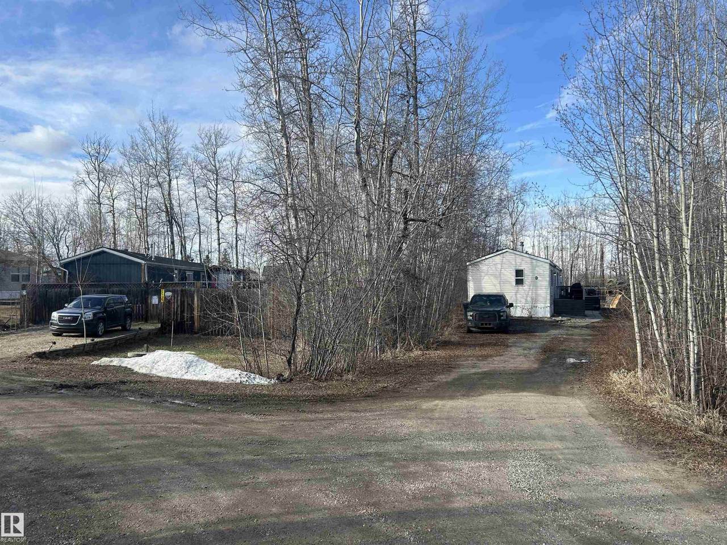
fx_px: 546
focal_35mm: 26
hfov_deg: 67.3
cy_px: 272
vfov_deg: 53.1
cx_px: 364
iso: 50
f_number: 1.5
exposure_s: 1/2208
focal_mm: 5.7
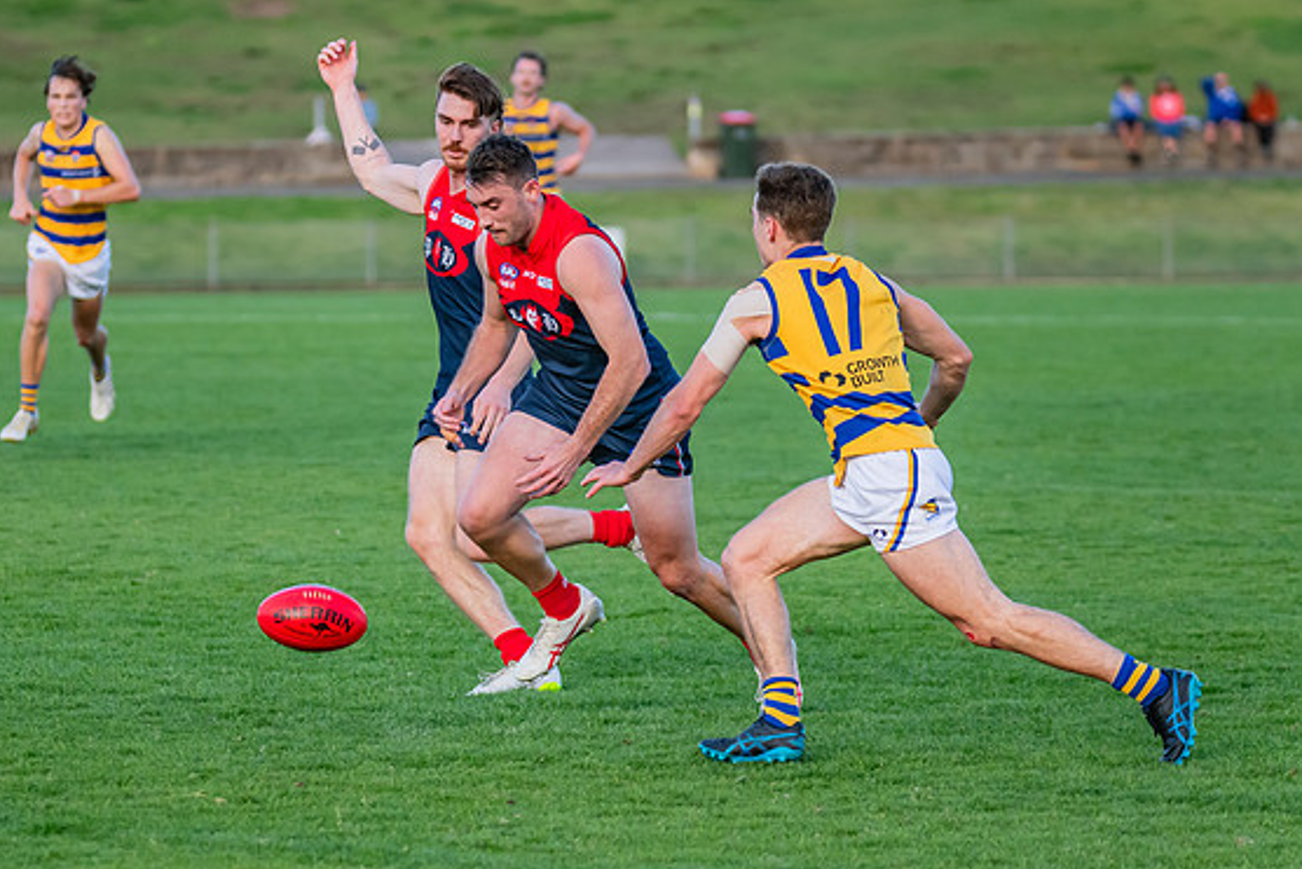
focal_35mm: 282
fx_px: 10201
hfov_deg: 7.3
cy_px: 438
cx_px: 463
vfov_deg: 4.9
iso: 1250
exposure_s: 1/1250
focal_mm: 195
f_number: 4
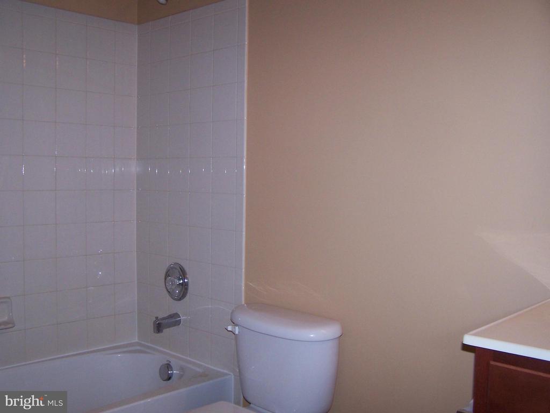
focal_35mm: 38
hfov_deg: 49.0
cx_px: 275
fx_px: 604
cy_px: 206
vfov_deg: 37.7
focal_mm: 6.3
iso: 140
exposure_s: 1/60
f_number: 2.8
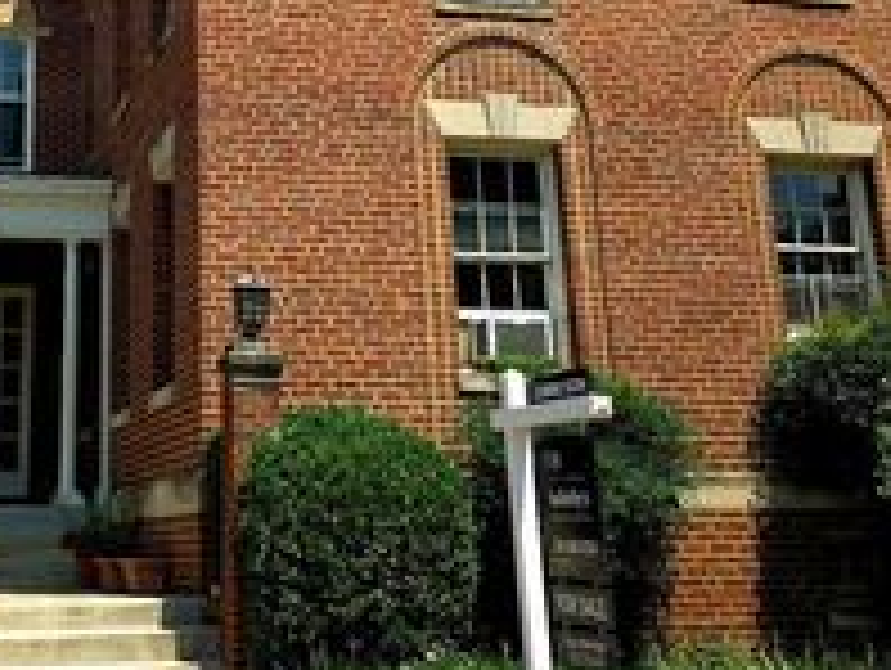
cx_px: 198
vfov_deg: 24.4
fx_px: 1495
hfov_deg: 32.4
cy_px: 47
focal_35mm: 58
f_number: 1.7
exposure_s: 1/312
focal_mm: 6.3
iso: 12
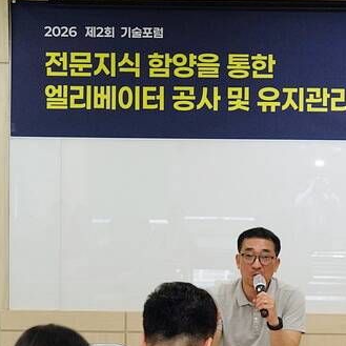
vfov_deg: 10.2
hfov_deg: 10.2
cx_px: 316
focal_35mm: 171
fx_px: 1934
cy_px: 317
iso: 2000
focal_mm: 69
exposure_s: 1/160
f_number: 6.3
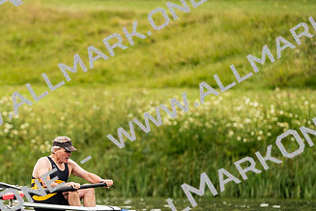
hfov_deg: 1.9
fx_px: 9348
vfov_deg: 1.3
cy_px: 165
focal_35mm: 1065
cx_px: 37
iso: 500
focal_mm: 600
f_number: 6.3
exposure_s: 1/2000
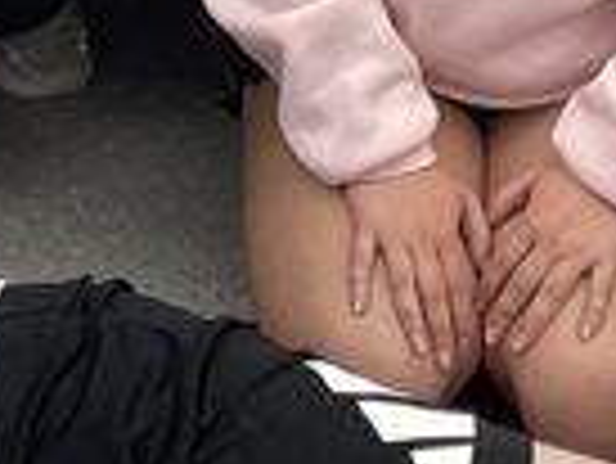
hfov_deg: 9.7
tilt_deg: -14.2
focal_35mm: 194
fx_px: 3455
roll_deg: +1.6
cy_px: -491
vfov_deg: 7.3
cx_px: -499
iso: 80
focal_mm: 4.2
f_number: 1.6
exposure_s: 1/60
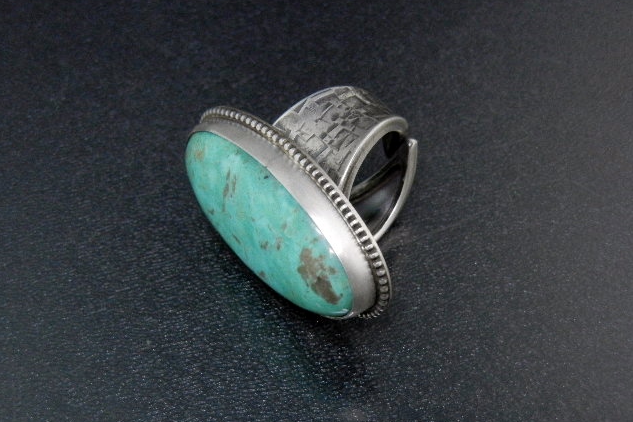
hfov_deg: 32.4
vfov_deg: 21.9
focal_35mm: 62
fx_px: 1090
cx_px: 316
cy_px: 227
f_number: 8
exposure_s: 1/30
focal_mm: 10.6
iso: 800
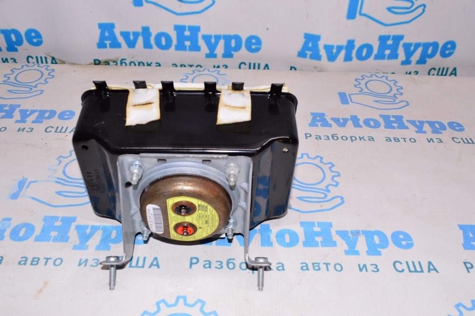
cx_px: 238
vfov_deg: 36.8
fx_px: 475
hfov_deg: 53.2
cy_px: 158
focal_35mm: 36
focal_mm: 24
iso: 1600
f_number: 8
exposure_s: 1/160
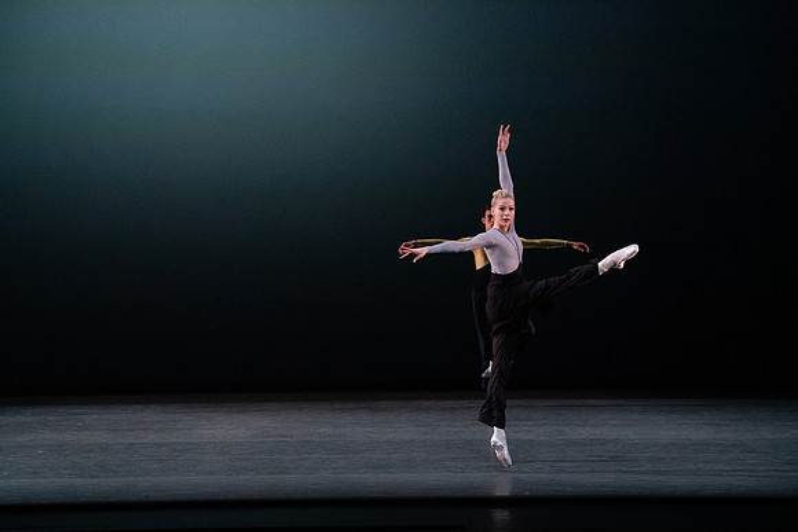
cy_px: 266
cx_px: 399
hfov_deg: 13.2
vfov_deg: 8.8
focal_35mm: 156
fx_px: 3459
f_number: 8
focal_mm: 156
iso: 12800
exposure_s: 1/500
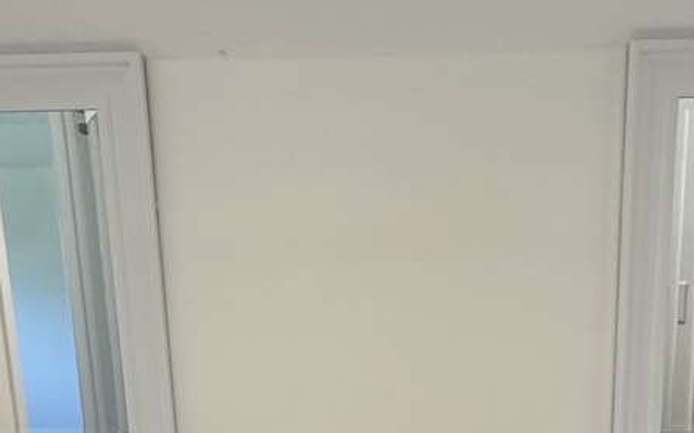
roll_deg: +0.7
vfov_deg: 24.0
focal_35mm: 48
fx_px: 908
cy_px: 542
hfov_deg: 41.6
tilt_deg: -14.3
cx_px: 423
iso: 250
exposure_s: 1/120
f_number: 2.2
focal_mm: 2.22
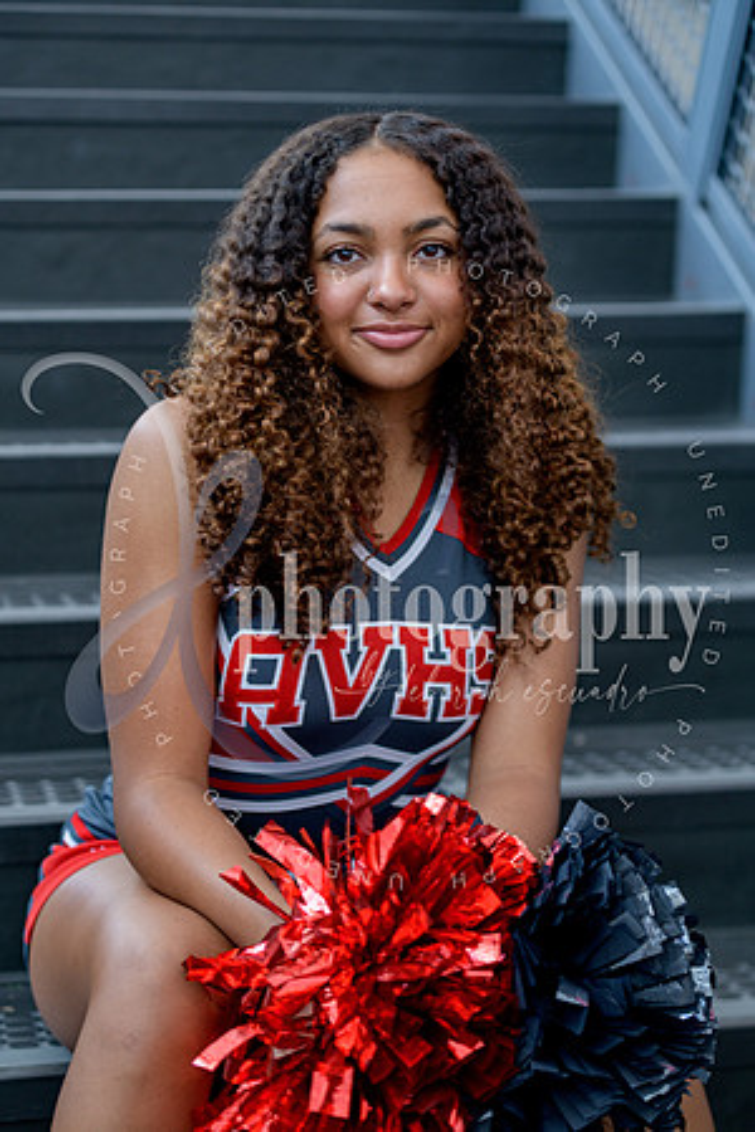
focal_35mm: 70
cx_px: 378
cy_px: 566
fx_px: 2202
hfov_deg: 19.5
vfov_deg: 28.8
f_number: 2.8
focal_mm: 70
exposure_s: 1/80
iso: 250
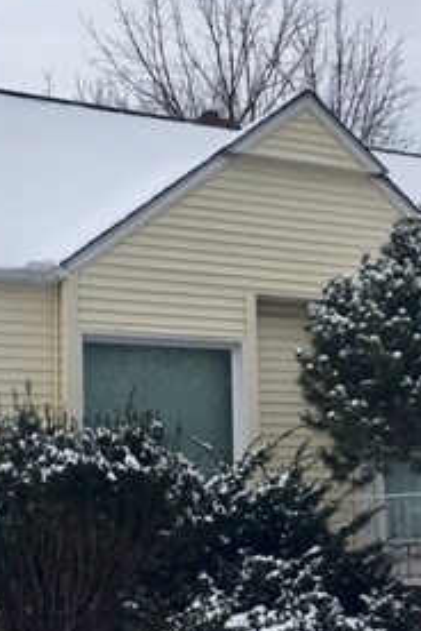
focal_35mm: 70
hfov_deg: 19.4
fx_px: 1228
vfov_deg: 28.8
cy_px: 373
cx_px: 297
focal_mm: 4.15
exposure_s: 1/195
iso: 25
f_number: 2.2
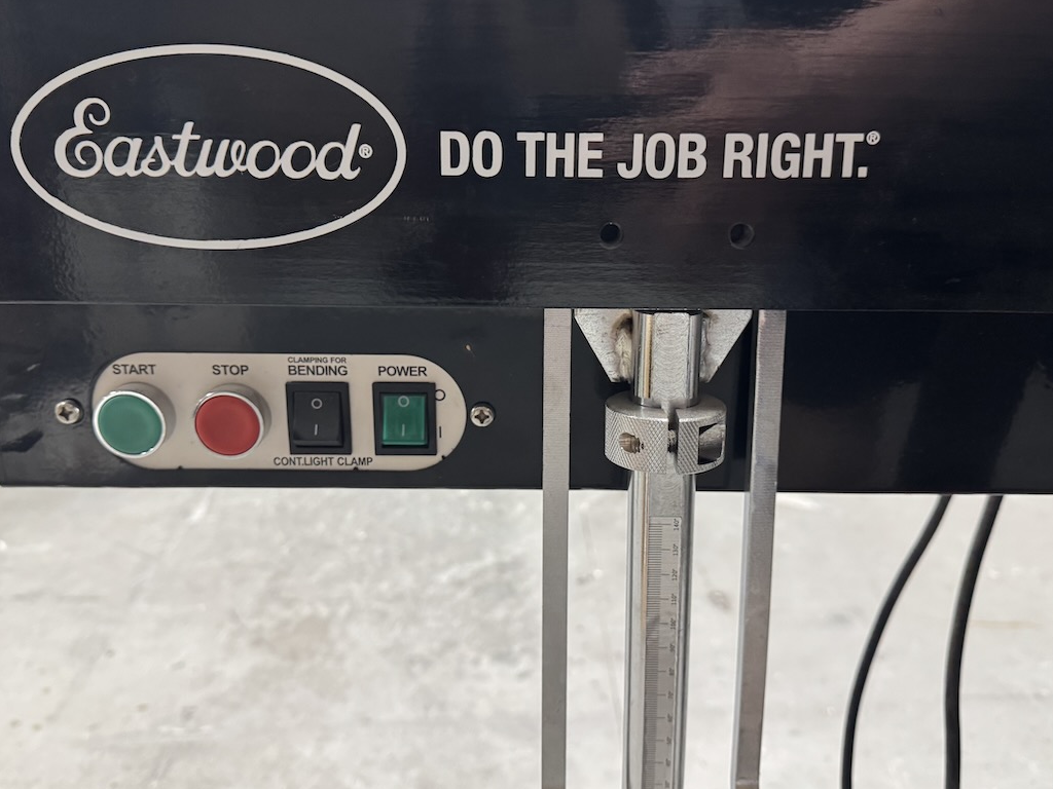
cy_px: 366
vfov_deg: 46.8
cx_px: 525
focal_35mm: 30
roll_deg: +0.3
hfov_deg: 60.0
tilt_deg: -13.5
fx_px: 913
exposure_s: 1/60
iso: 400
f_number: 1.78
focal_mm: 6.76
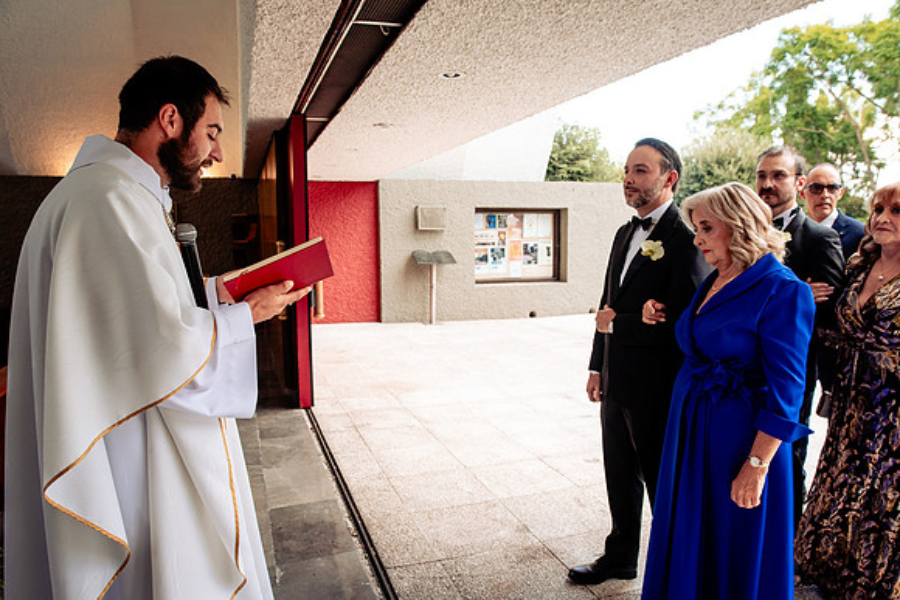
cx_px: 450
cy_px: 300
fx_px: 600
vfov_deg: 53.2
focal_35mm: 24
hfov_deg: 73.7
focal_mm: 24
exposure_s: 1/200
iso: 800
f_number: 5
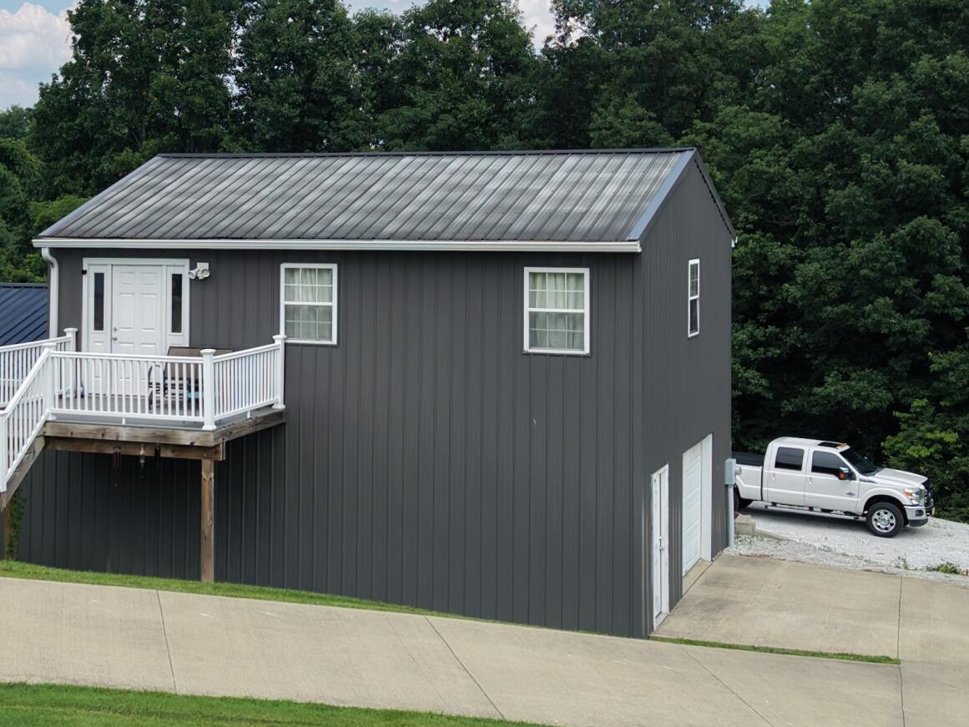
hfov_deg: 30.8
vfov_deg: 23.5
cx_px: 277
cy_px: 203
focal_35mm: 62
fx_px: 1736
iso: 280
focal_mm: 8.67
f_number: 1.8
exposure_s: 1/5000
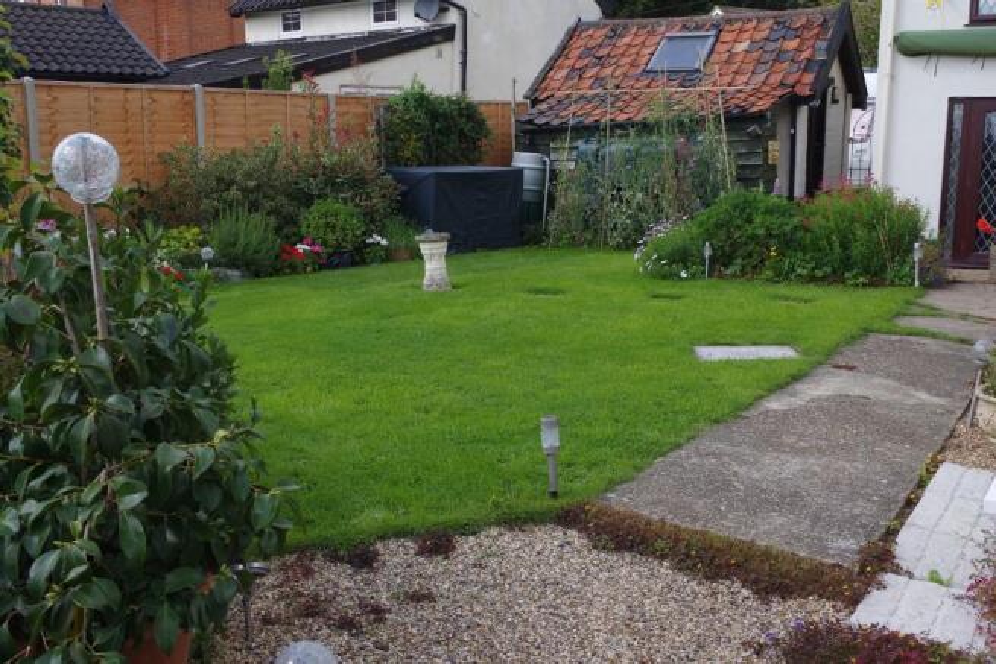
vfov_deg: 34.2
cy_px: 332
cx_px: 498
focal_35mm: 39
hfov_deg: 49.5
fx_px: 1079
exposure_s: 1/125
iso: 200
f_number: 11
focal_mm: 26.25
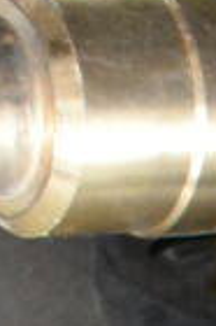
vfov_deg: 6.8
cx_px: 537
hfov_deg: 4.8
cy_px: 973
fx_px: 2481
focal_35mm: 275
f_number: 4.2
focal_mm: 28
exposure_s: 1/50
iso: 11400
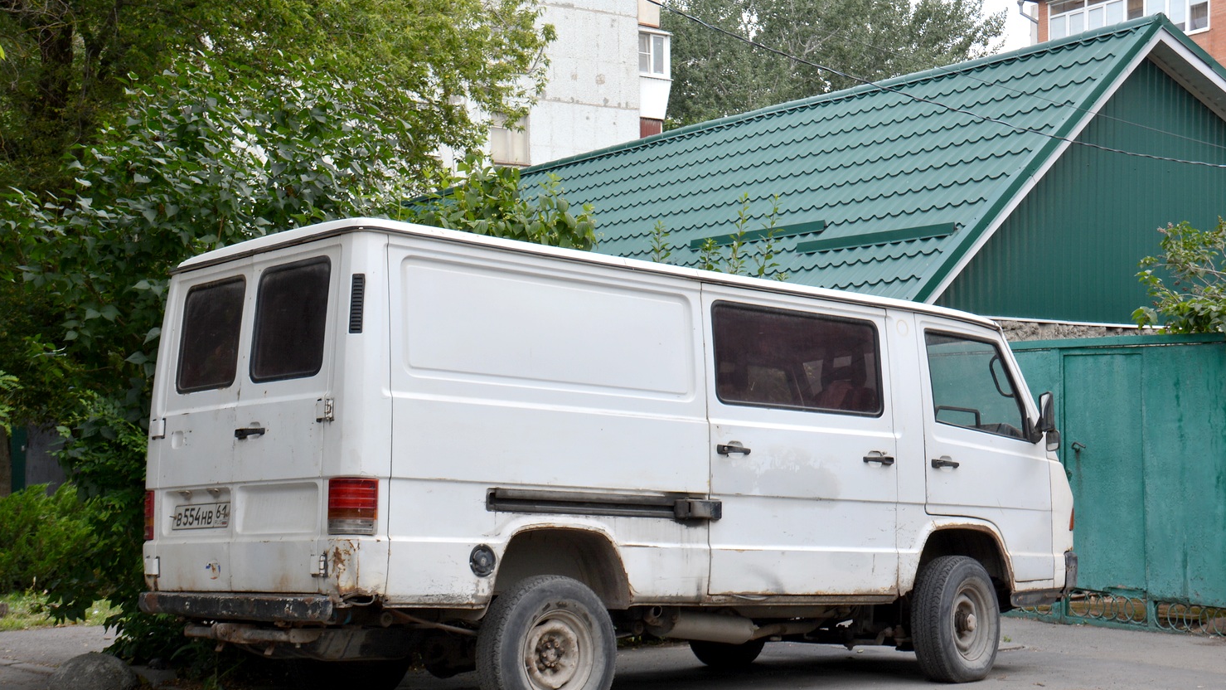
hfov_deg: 40.6
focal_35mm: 51
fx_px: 1658
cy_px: 377
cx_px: 617
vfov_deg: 23.5
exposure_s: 1/200
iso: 200
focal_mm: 32
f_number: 7.1
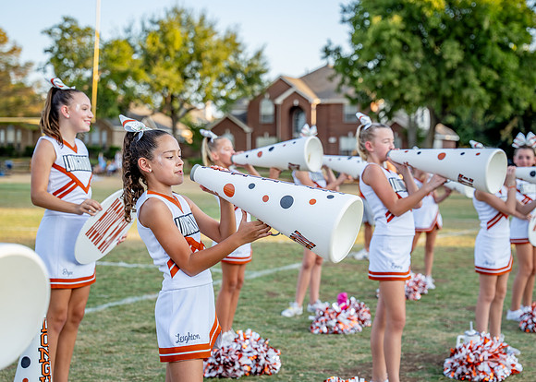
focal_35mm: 69
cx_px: 276
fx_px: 1047
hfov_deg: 28.7
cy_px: 181
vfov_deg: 20.7
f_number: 2.8
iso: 200
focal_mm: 55.4
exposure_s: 1/1250
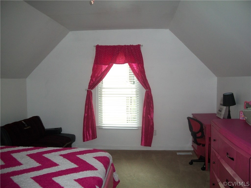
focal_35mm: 32
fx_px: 232
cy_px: 94
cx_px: 126
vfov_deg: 44.2
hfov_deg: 56.8
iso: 160
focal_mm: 5.7
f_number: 2.9
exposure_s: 1/60
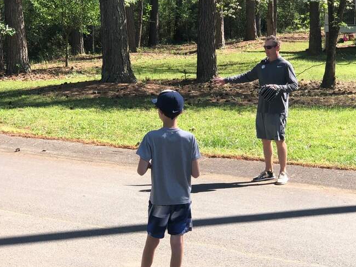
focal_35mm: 96
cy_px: 127
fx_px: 988
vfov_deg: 15.4
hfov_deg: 20.4
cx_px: 175
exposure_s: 1/333
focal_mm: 6
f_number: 2.4
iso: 16
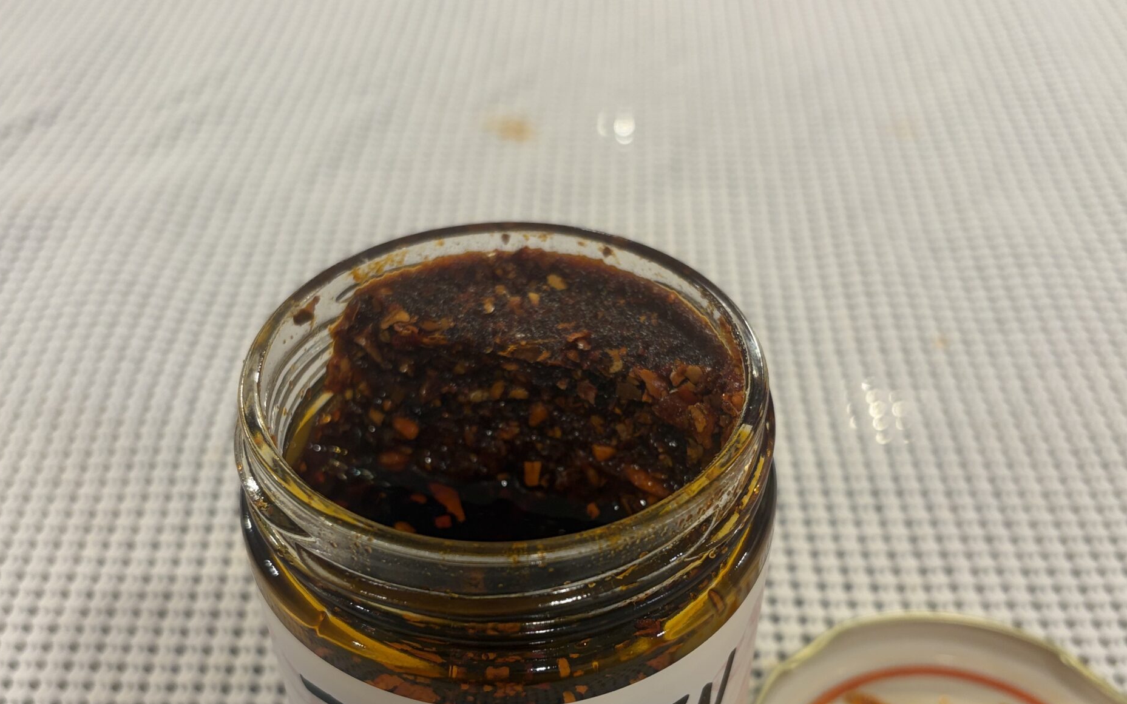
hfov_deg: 51.5
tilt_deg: -44.7
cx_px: 565
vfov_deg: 33.1
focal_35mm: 38
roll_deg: -0.1
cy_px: 495
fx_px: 1167
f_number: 1.6
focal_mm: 5.96
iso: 125
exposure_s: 1/60
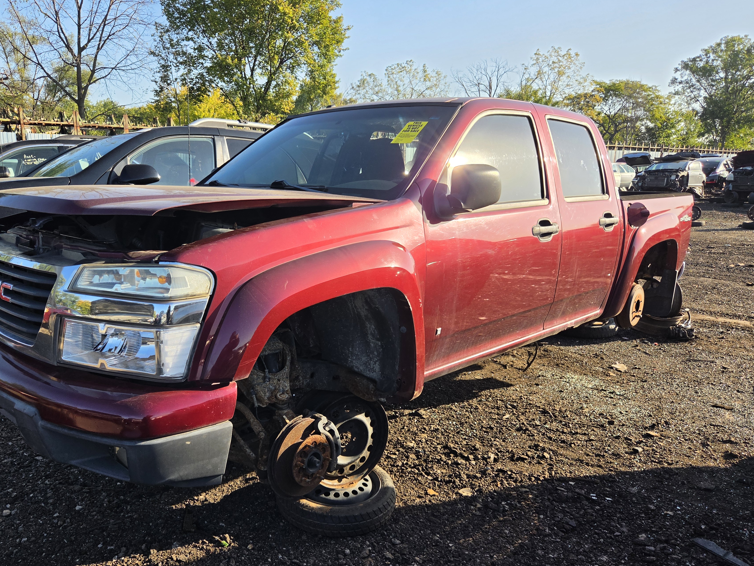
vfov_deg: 51.3
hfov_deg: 65.0
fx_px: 588
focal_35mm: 27
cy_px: 297
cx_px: 324
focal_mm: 5.4
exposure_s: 1/2745
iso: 80
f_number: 1.8
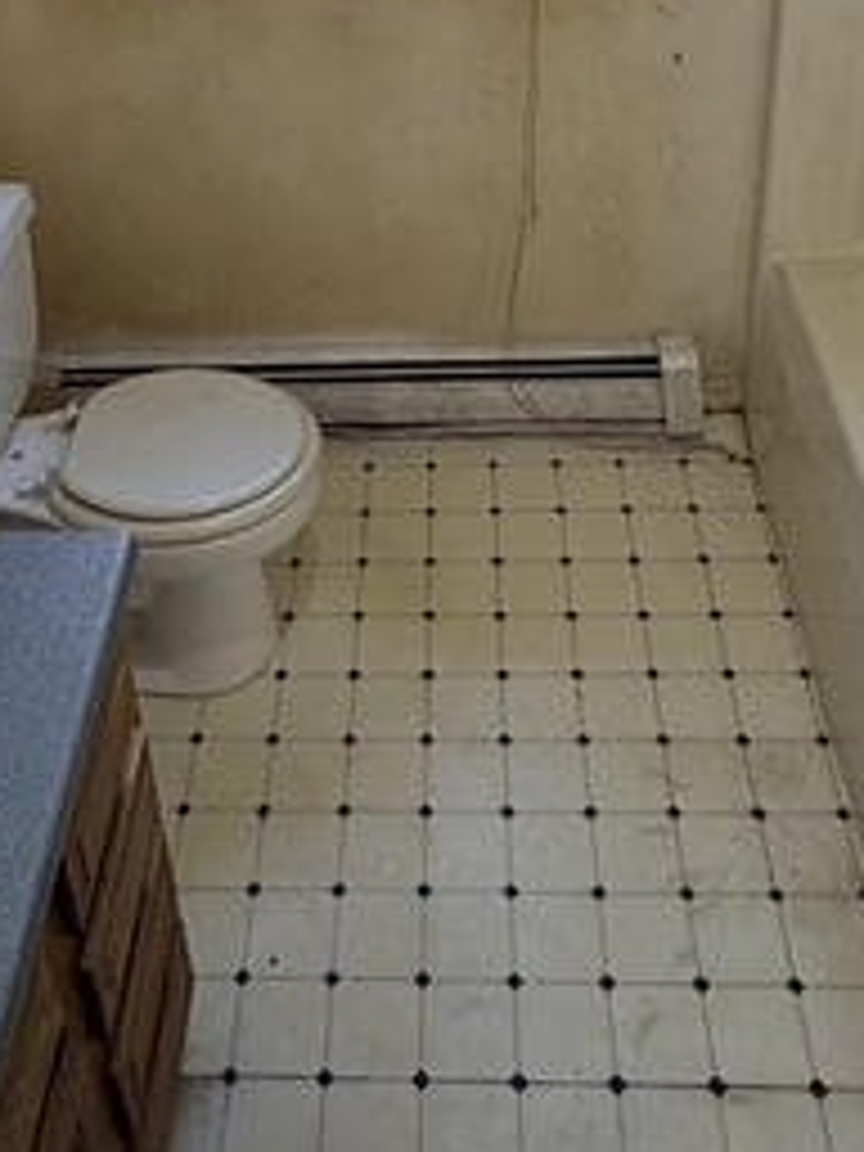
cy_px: 90
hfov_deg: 34.3
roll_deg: +3.2
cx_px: 369
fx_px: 1398
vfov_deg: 40.9
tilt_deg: -26.9
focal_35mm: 42
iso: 200
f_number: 2.2
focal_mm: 2.22
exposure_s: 1/120
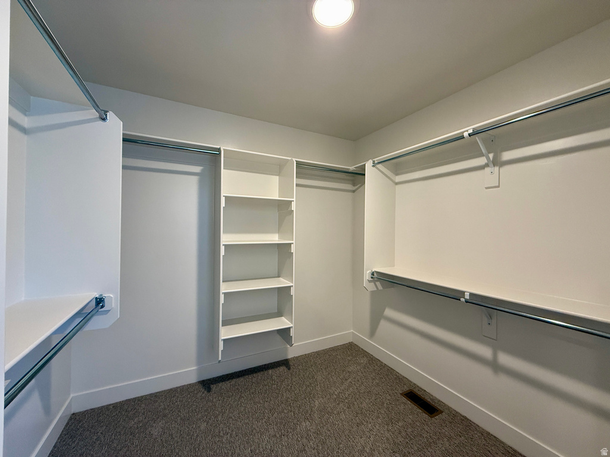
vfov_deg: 85.7
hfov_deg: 102.1
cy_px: 228
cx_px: 305
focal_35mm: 14
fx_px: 247
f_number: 2.2
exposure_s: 1/120
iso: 200
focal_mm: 2.22
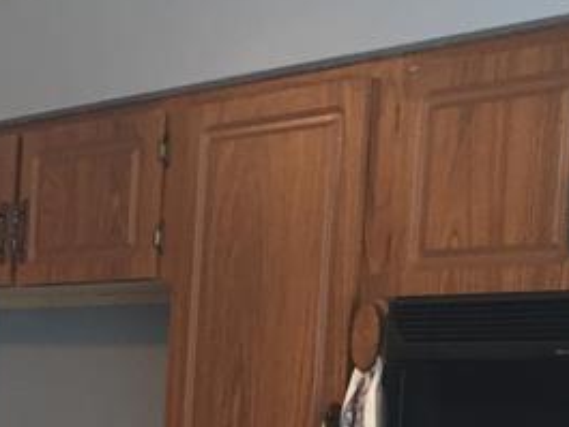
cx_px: -195
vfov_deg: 12.9
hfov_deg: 16.5
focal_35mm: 112
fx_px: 1842
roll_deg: -2.1
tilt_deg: -4.4
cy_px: 532
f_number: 2.2
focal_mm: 4.15
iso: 80
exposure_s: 1/30
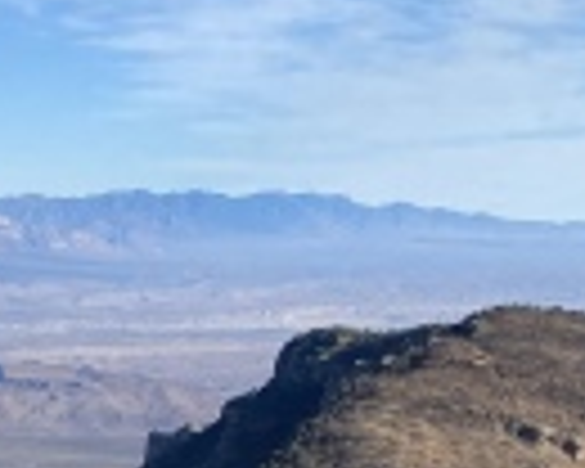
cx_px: -284
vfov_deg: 11.8
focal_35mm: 125
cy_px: 720
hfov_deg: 14.4
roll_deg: -1.0
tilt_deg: -15.7
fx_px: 2164
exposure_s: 1/2890
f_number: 1.8
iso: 32
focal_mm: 4.25
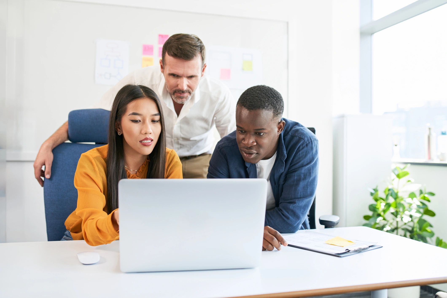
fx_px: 435
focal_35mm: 35
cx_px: 224
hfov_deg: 54.4
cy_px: 149
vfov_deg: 37.9
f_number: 2.2
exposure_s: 1/250
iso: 160
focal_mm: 35
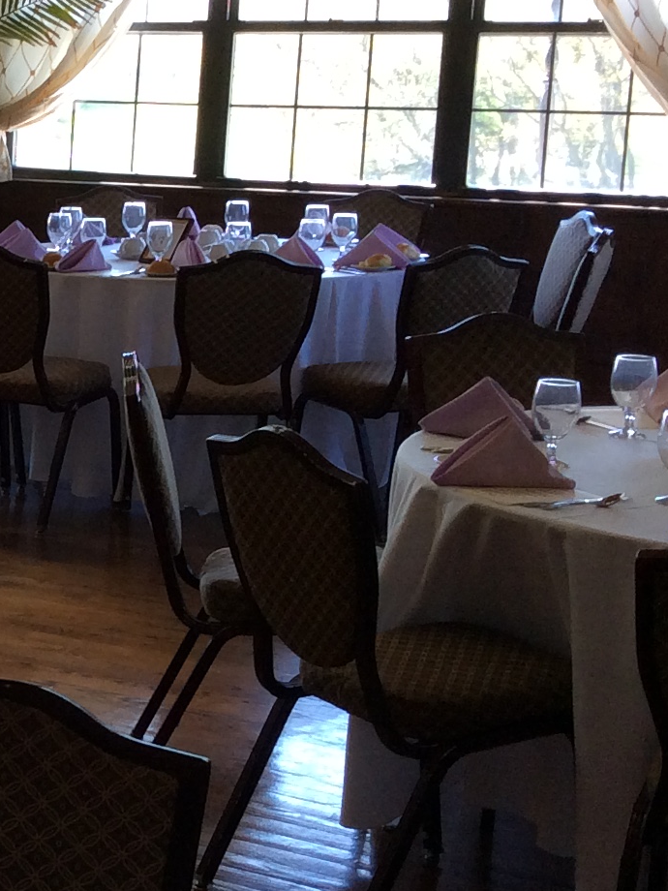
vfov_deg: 21.8
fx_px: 2316
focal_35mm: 90
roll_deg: -0.3
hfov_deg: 15.0
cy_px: 515
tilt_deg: -13.8
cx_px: -390
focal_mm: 3.3
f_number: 2.4
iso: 40
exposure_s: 1/60
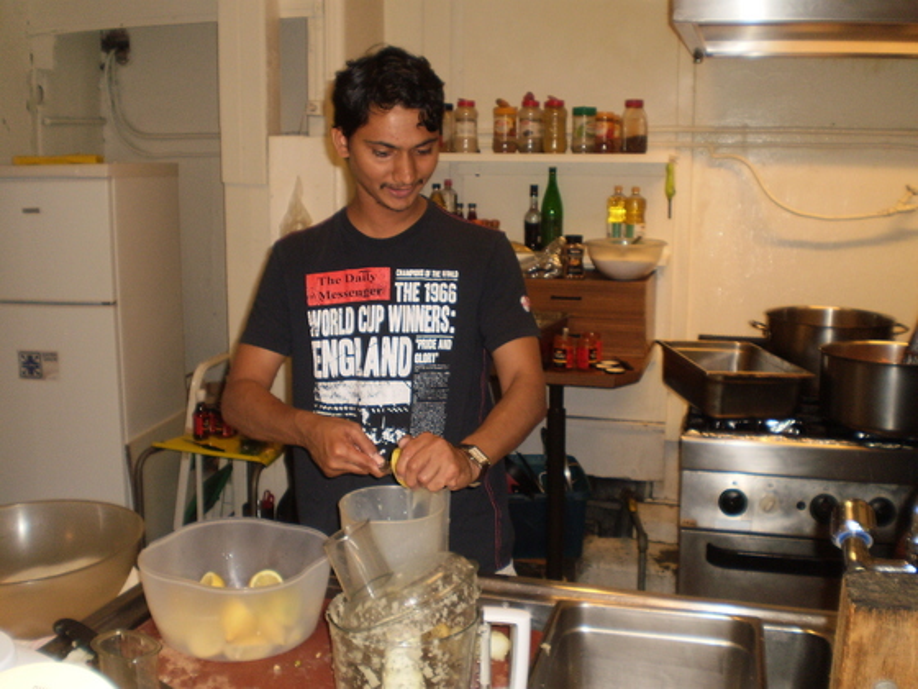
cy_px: 344
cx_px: 459
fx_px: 955
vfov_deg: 39.7
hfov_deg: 51.4
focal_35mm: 36
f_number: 3.1
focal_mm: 6.3
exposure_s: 1/30
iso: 125
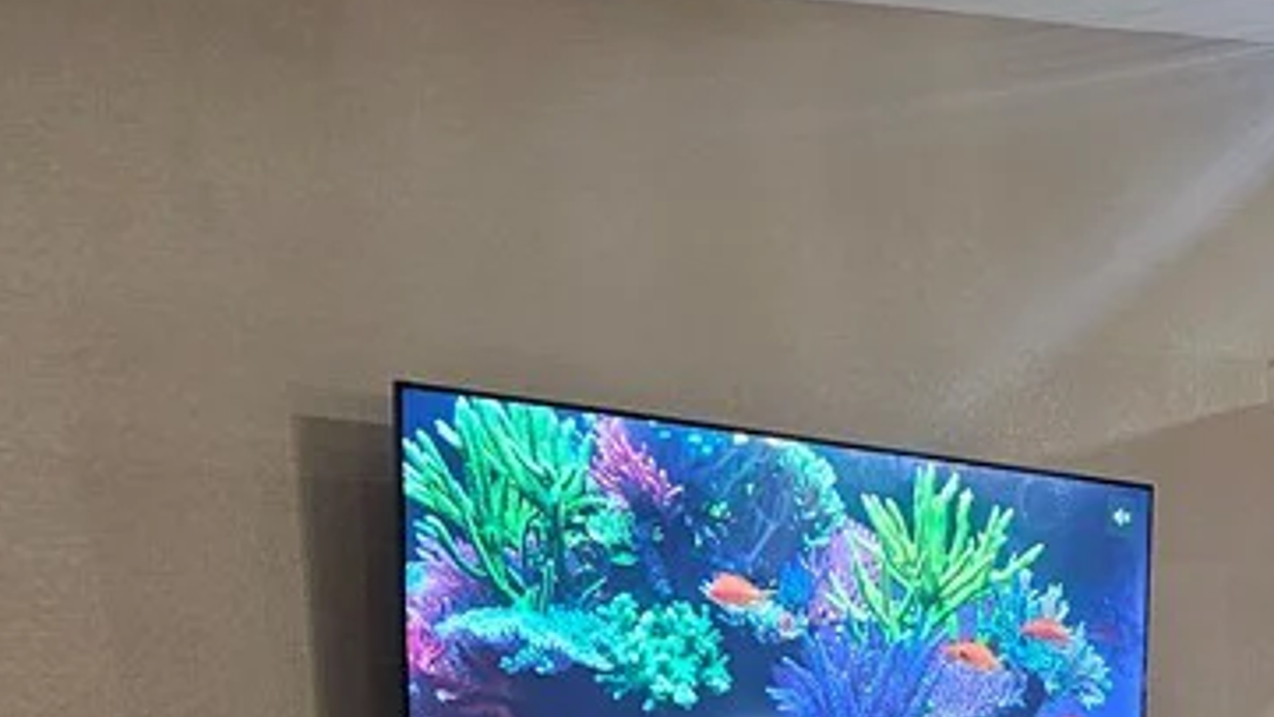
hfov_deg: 26.1
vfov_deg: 15.3
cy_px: 1162
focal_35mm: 71
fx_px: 2398
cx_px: 1585
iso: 800
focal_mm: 6.3
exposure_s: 1/120
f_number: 1.7
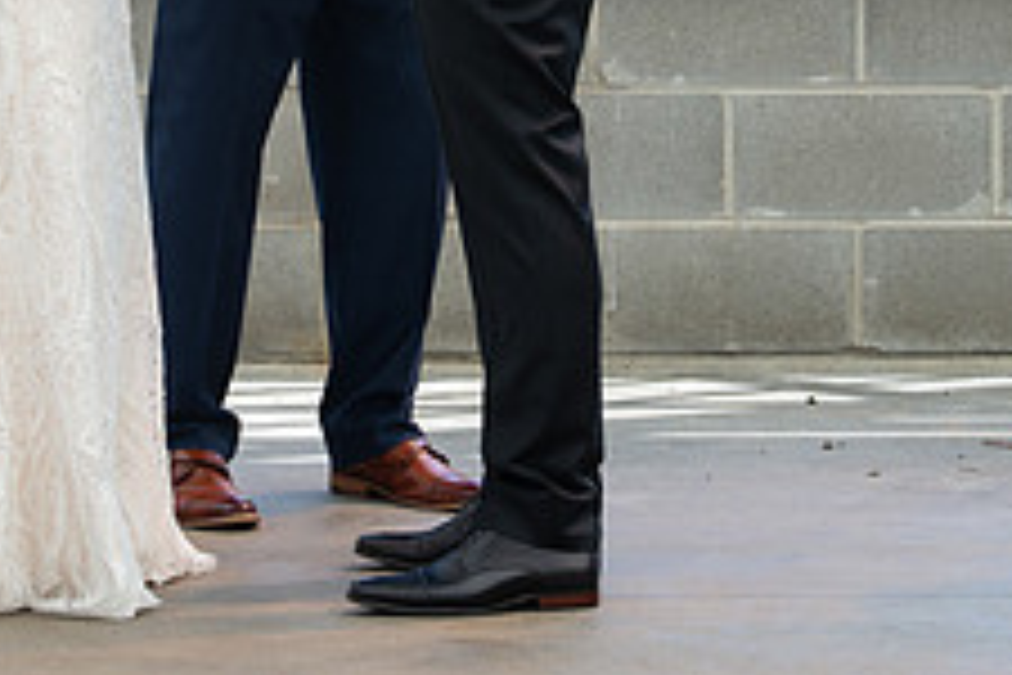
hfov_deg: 7.4
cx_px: 320
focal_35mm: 278
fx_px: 7814
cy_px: -202
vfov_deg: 4.9
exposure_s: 1/200
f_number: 5
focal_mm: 98
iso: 160
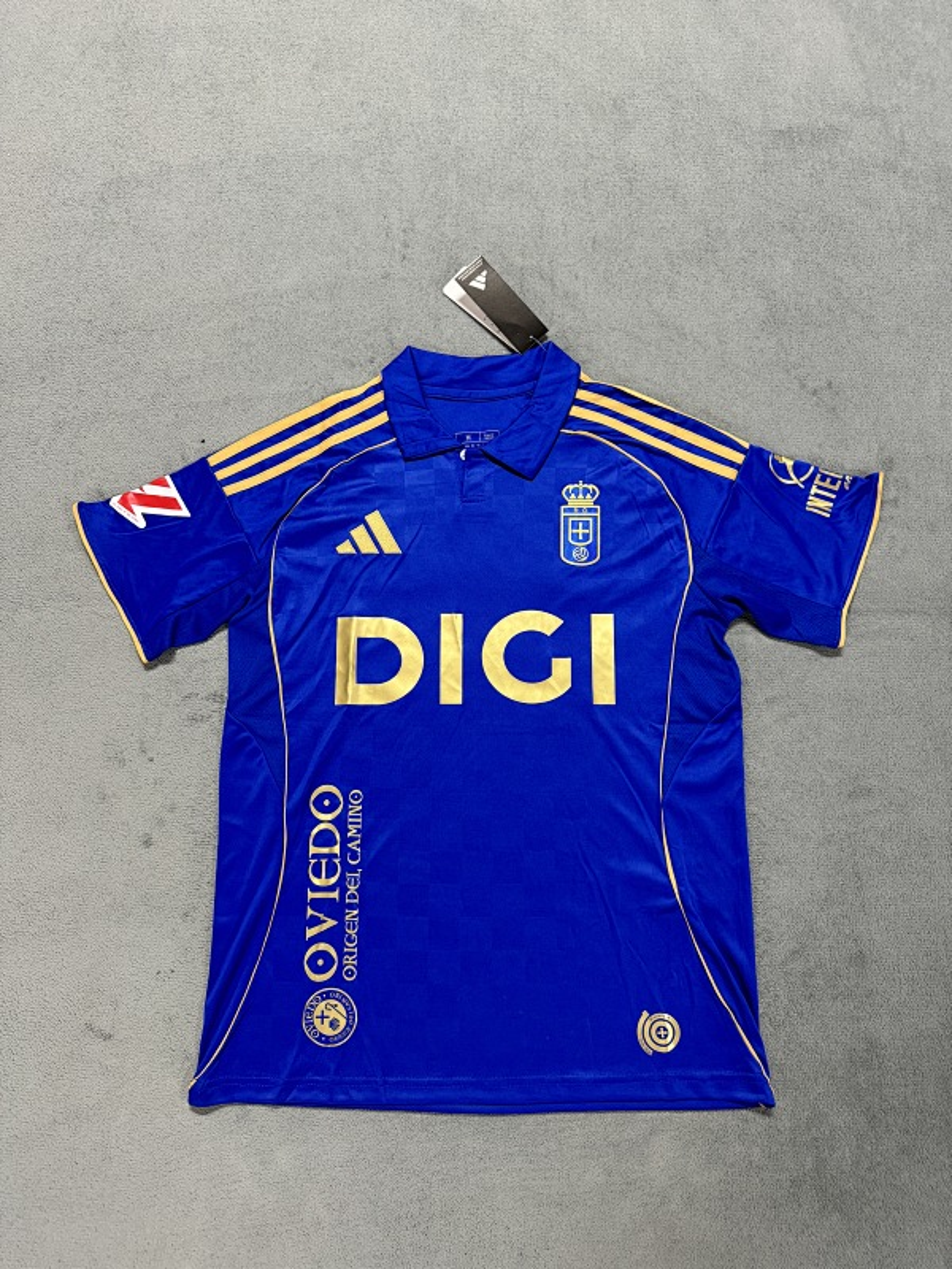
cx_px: 476
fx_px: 880
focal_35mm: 24
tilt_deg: -78.6
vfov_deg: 71.6
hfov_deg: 56.8
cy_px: 634
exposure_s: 1/50
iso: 250
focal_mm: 6.76
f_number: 1.78
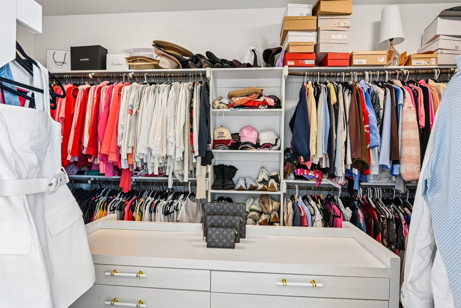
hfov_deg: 86.9
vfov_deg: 64.5
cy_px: 154
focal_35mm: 19
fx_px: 243
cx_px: 230
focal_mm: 19
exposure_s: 1/8
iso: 400
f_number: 8
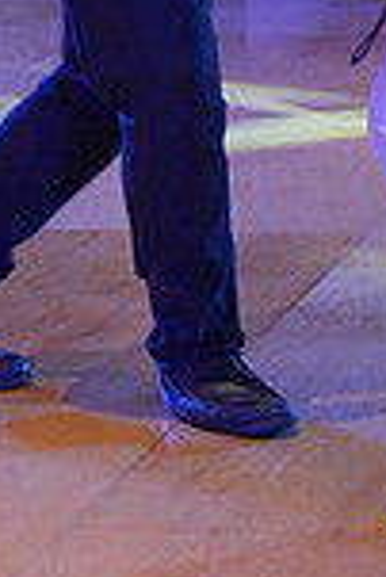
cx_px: 292
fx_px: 3450
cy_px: -275
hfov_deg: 6.4
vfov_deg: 9.3
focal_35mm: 215
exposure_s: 1/200
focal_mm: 56
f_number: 4
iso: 3200
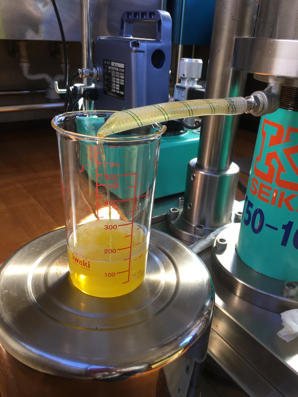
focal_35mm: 29
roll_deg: -2.5
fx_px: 333
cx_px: 149
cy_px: 198
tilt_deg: -25.2
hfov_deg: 48.2
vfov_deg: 61.7
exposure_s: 1/120
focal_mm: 4.15
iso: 40
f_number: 2.2
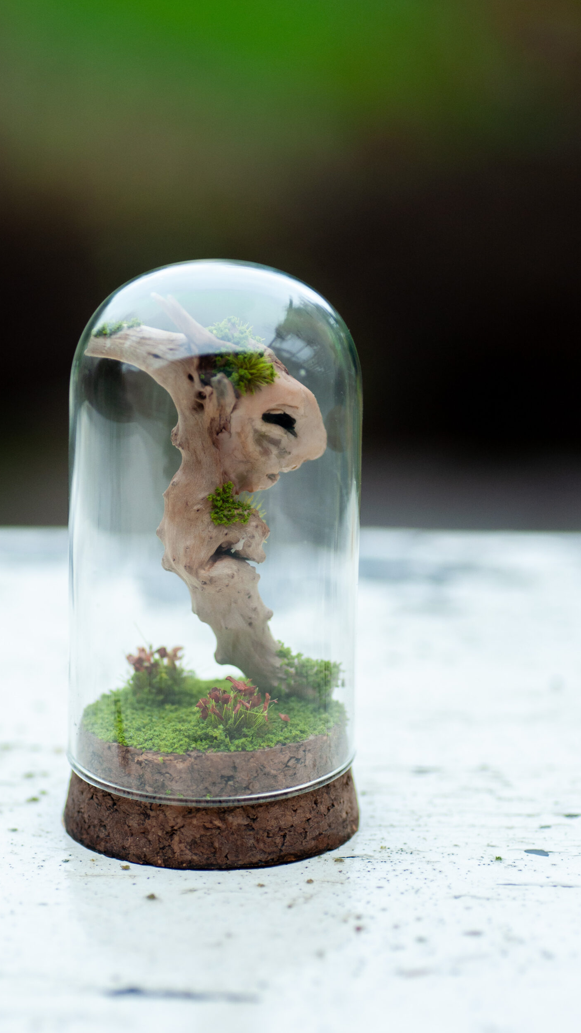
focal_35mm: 144
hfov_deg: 8.4
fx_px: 3945
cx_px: 242
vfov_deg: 14.9
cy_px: 520
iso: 640
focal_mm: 90
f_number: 5
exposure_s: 1/320
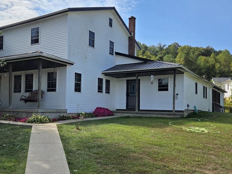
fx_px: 248
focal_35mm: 37
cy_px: 99
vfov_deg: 38.6
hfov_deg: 49.0
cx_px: 71
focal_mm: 5.4
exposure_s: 1/6412
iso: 80
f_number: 1.8
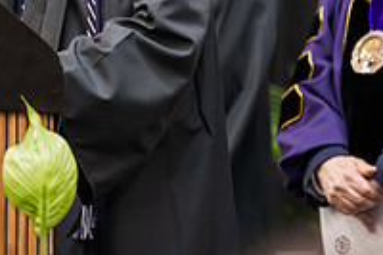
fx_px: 4007
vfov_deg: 3.6
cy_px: -91
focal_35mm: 377
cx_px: 25
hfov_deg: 5.5
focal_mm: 130
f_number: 3.2
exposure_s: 1/200
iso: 3200
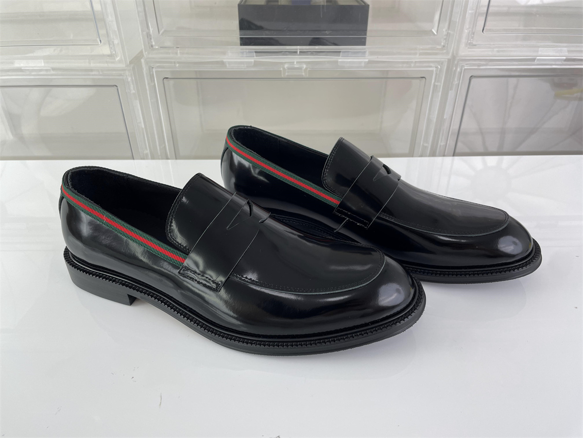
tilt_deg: -34.7
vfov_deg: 53.1
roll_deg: +0.3
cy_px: 219
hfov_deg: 67.3
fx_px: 438
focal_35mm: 26
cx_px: 292
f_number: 1.6
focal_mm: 4.2
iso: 32
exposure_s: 1/161
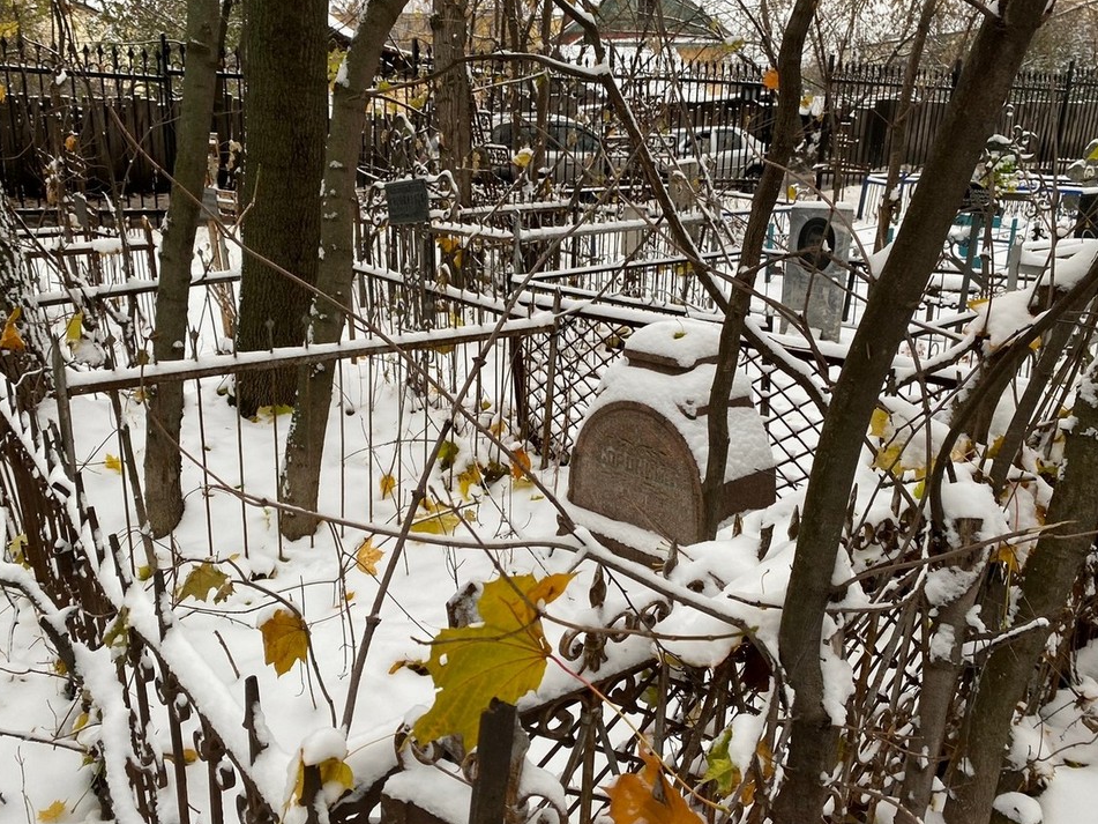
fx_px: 888
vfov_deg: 49.7
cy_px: 410
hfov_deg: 63.4
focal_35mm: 28
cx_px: 509
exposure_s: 1/122
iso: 64
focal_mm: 4.25
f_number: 1.8
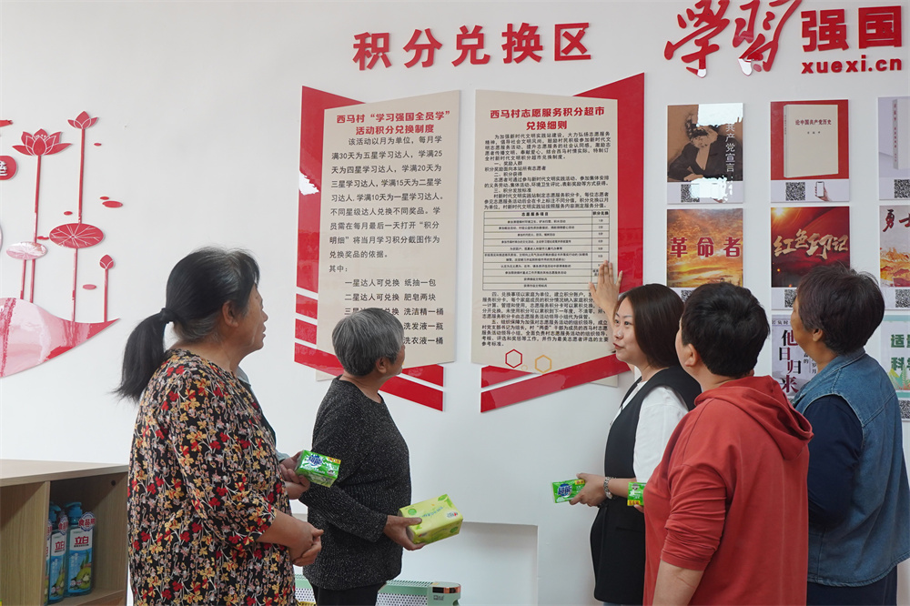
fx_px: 1061
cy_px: 303
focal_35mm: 42
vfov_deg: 31.9
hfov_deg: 46.4
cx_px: 455
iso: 1000
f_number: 4
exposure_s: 1/160
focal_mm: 28
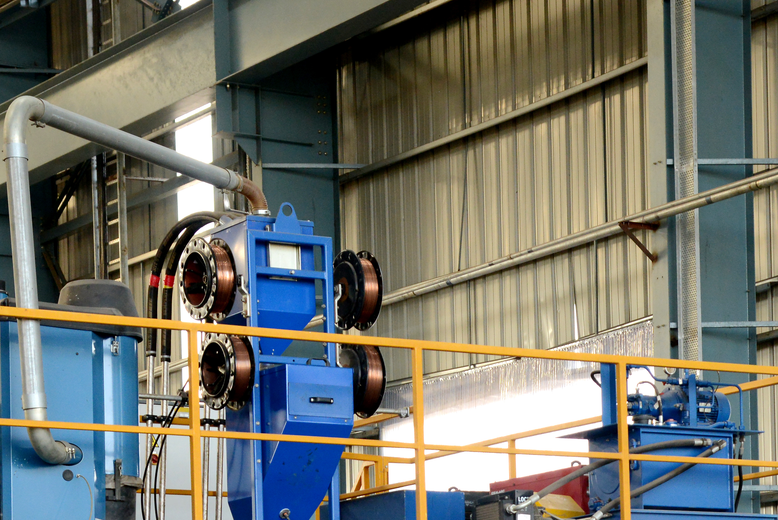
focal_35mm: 138
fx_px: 2983
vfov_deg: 9.8
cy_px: 644
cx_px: 515
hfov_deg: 14.8
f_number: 6.3
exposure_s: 1/125
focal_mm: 55
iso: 1250
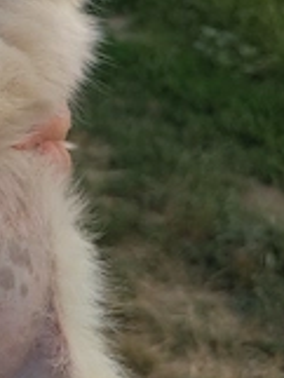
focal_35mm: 62
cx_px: -47
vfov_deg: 28.0
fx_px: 677
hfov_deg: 22.1
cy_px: -52
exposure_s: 1/161
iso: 48
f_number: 1.89
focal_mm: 5.43
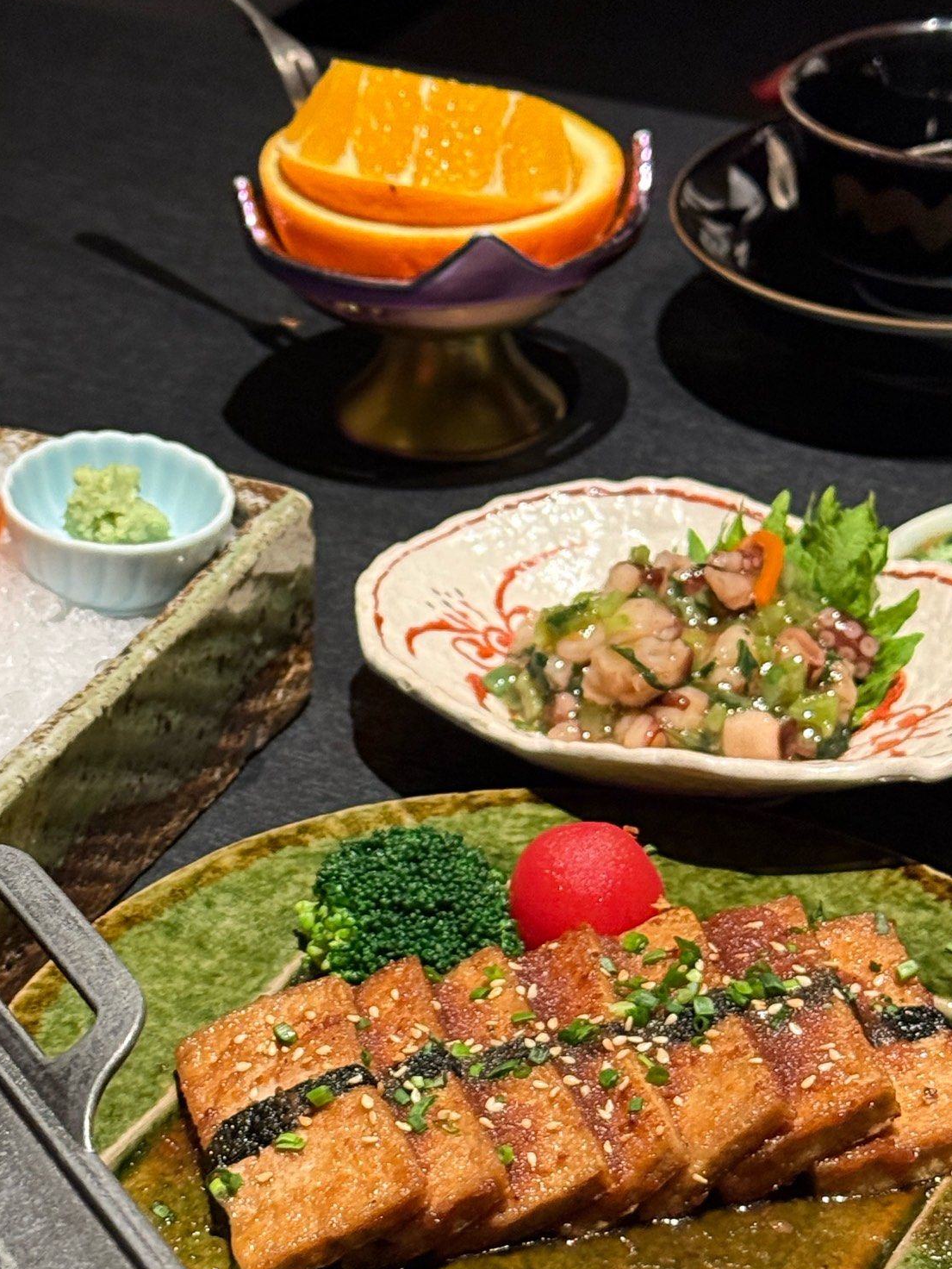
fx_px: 3262
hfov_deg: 16.5
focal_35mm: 89
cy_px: 894
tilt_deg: -33.9
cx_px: 232
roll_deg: +4.5
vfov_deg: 21.9
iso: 500
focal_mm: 6.76
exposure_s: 1/37
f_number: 1.78
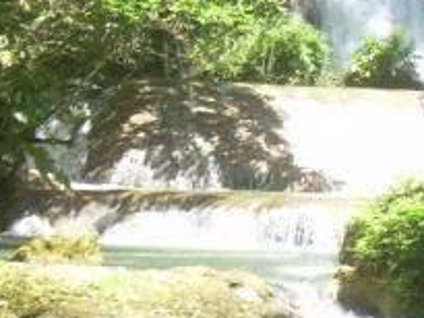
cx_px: 482
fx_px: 3493
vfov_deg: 5.2
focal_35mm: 285
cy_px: 159
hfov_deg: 6.9
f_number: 3.8
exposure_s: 1/125
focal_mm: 12.5
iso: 50
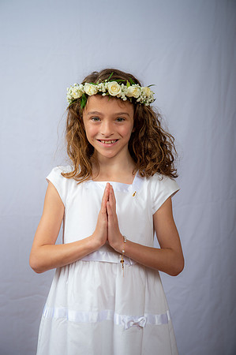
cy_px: 178
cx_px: 118
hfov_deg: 19.4
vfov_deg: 28.9
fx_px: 690
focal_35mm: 70
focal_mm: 70
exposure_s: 1/200
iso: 250
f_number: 6.3
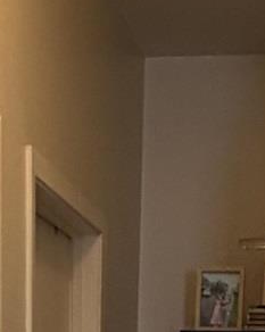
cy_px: 663
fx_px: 1060
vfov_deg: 14.7
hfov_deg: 14.2
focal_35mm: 108
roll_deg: -1.8
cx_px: 118
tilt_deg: -13.5
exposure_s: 1/60
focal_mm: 2.22
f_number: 2.2
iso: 200
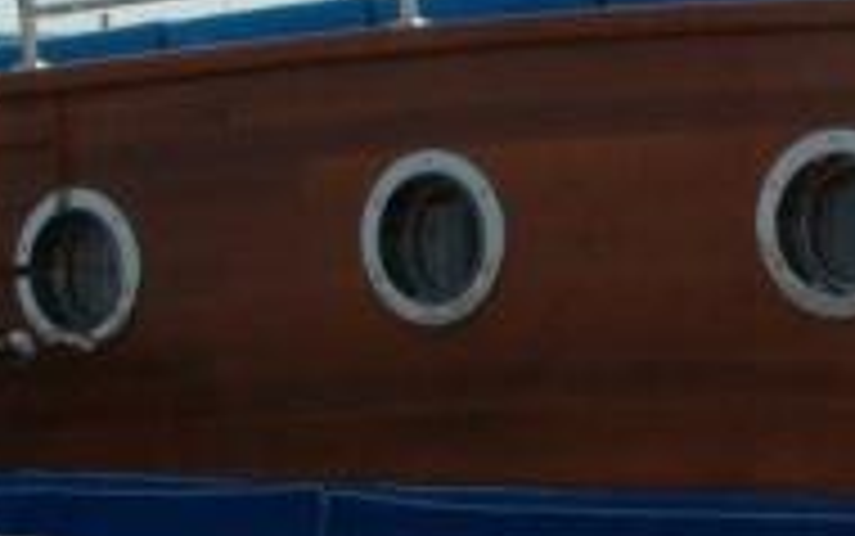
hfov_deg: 13.9
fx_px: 3451
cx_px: 900
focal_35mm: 148
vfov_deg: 8.8
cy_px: 597
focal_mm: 18
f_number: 22
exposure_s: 1/80
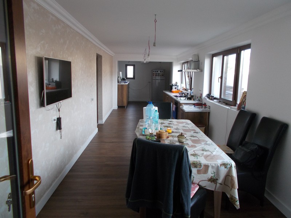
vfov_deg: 53.1
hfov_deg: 67.3
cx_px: 146
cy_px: 109
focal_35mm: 26
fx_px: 219
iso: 160
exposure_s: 1/25
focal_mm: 4.6
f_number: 3.2
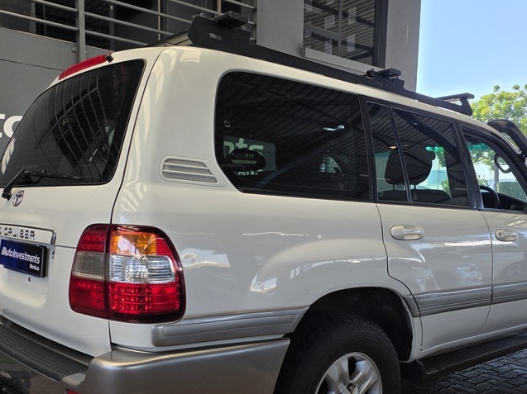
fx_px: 563
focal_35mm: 37
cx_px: 285
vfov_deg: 38.2
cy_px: 266
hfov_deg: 50.1
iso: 32
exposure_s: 1/359
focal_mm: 6.25
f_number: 1.7
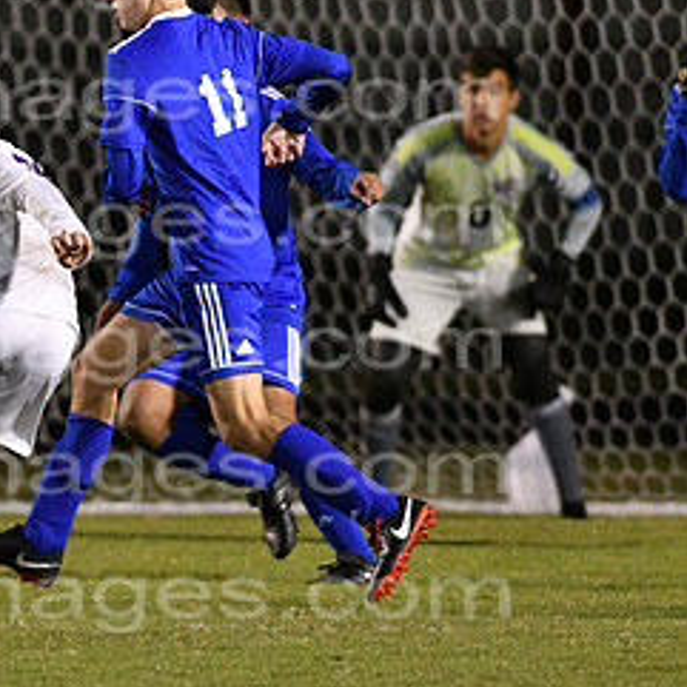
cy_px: 286
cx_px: -137
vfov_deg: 1.9
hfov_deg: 1.9
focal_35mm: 922
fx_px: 20702
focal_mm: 300
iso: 10000
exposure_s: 1/640
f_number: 3.5
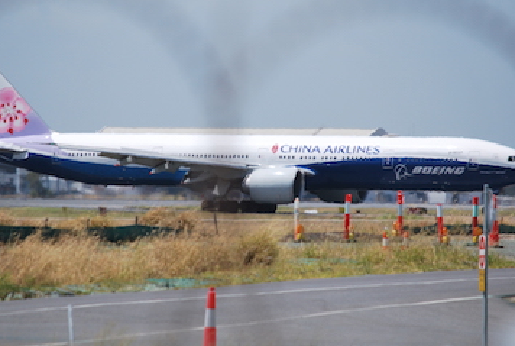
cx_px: 242
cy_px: 166
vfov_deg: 3.0
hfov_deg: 4.4
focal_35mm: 463
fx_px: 6637
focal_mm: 220
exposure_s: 1/2000
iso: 200
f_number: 5.6
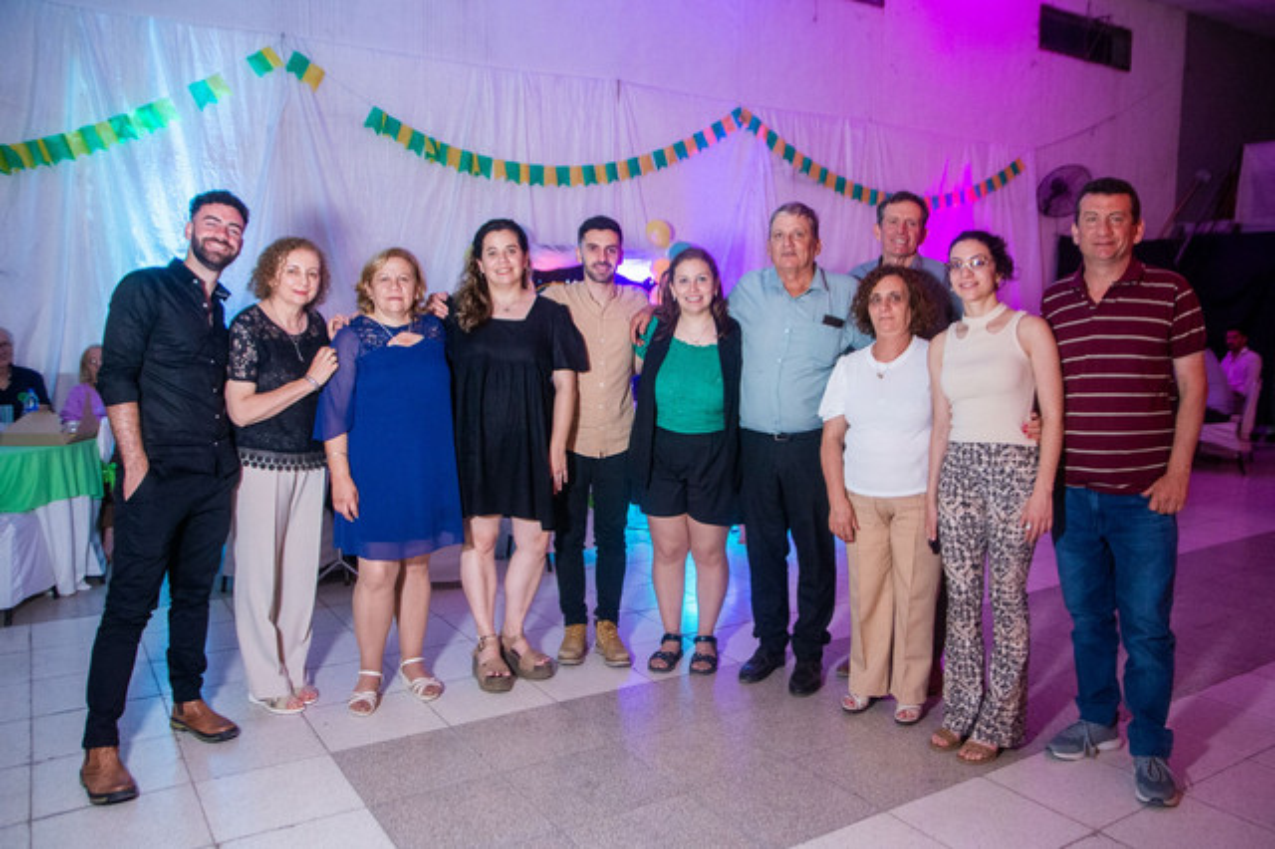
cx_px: 670
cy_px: 416
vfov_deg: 48.2
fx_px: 948
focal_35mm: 27
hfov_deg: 67.8
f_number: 2.8
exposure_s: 1/30
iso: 2000
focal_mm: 17
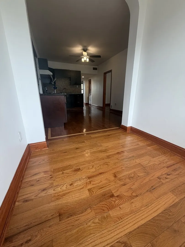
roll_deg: +0.1
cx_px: 92
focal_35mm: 14
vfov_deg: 102.1
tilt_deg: -17.6
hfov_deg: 85.7
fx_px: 100
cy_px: 124
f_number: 2.2
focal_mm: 2.22
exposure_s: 1/120
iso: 200
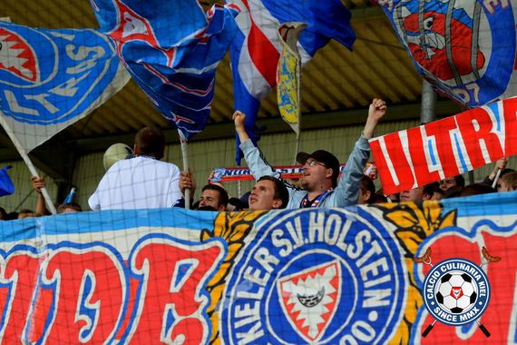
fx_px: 1508
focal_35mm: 105
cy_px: 172
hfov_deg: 19.5
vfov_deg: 13.0
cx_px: 258
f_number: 4
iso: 450
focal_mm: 70
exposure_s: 1/1000
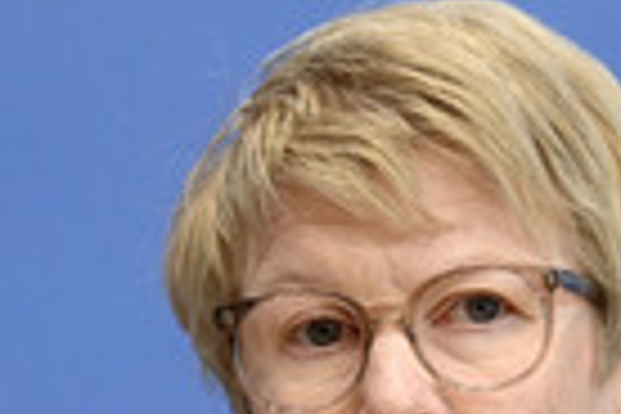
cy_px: 603
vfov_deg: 4.1
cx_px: 430
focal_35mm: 334
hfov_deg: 6.2
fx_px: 5761
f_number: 5.6
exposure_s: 1/400
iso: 3200
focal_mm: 102
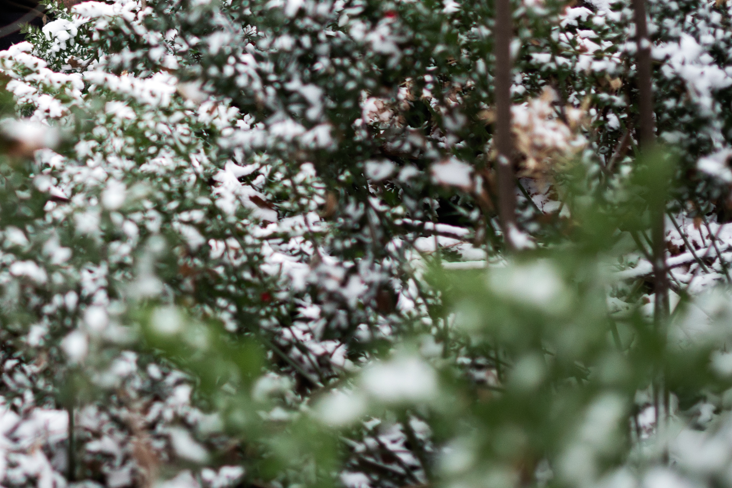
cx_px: -207
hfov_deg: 12.6
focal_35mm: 158
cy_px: -68
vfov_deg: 8.6
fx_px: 3213
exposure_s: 1/640
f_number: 2.5
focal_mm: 50
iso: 320
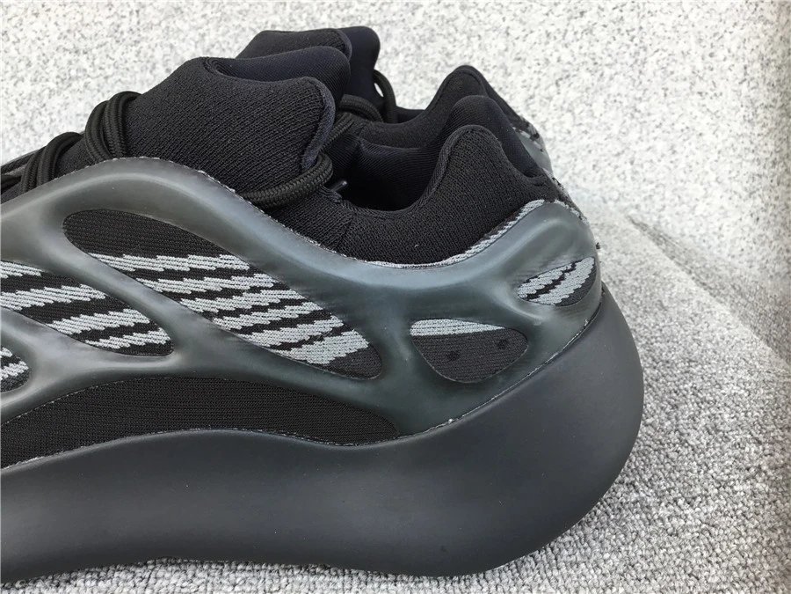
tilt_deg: -23.8
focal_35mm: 31
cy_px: 297
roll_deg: -2.1
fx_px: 708
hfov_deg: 58.4
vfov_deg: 45.4
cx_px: 396
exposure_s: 1/100
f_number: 2.4
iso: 25
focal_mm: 3.3
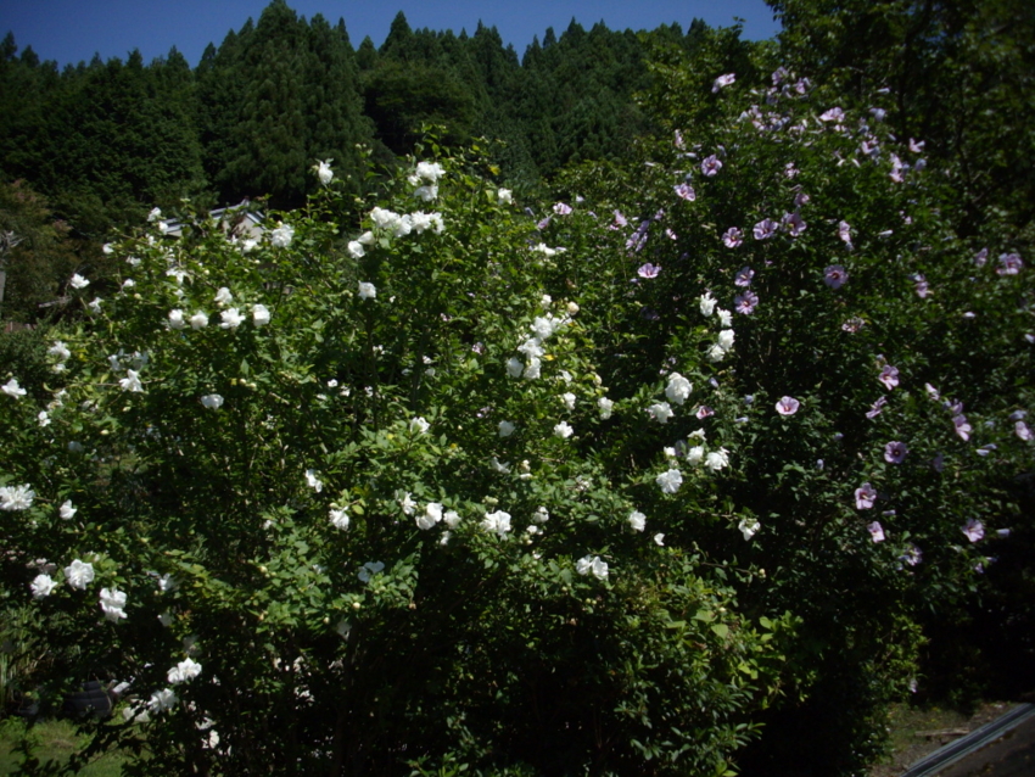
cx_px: 518
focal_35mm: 37
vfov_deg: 38.7
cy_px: 388
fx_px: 1107
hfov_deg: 50.1
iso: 80
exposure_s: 1/320
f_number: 5.6
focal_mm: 6.2
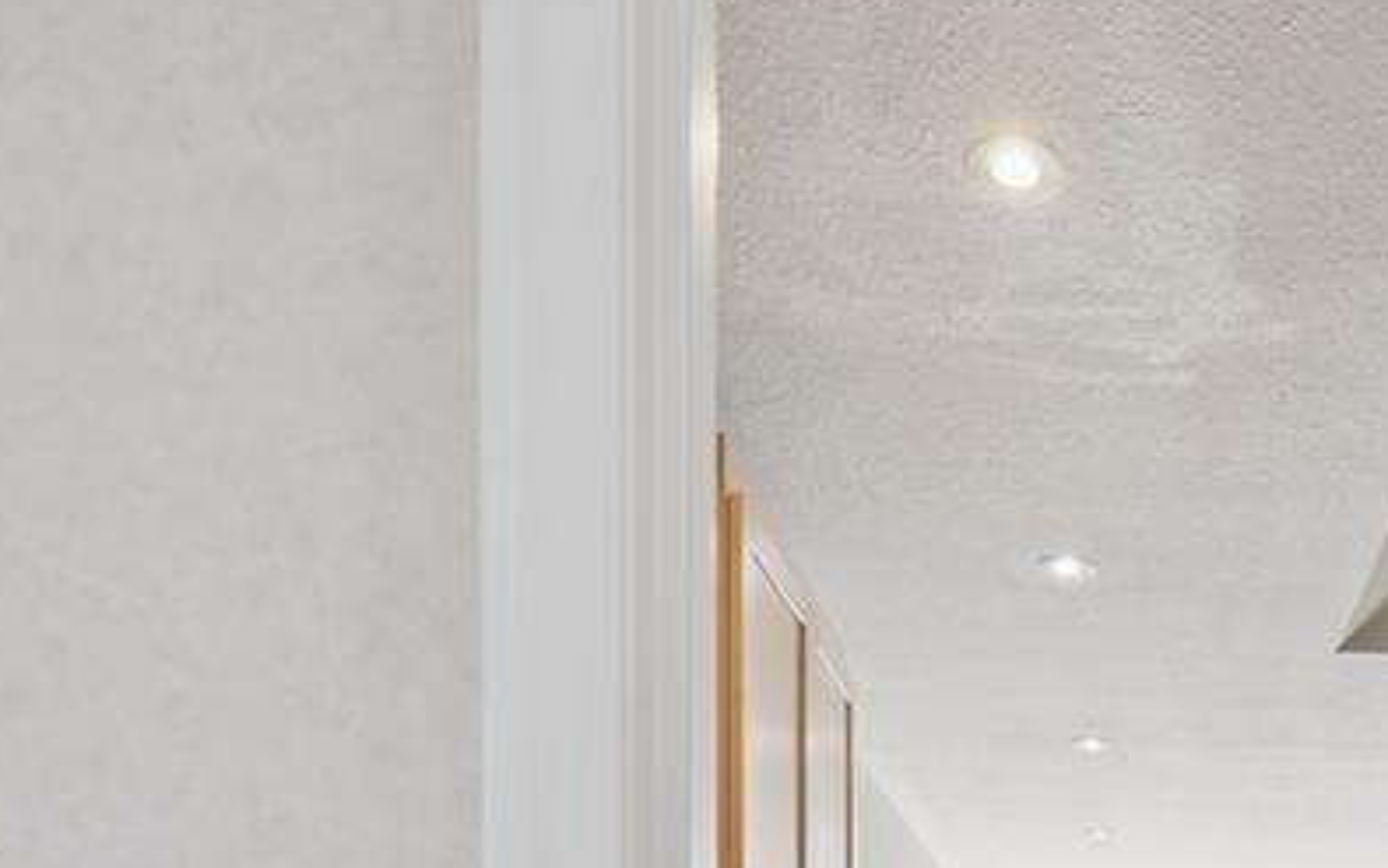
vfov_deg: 28.0
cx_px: 1184
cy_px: 1149
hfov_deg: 48.5
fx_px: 1400
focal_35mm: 37
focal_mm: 14
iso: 800
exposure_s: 1/100
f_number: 6.3
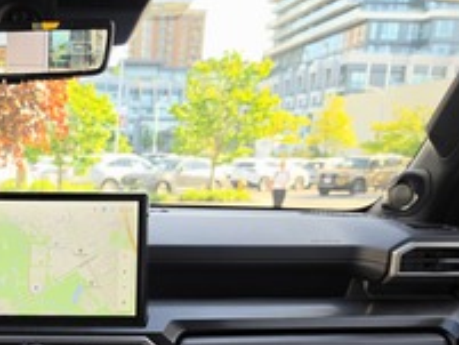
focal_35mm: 48
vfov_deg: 28.6
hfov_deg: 36.5
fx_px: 637
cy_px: 335
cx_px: 23
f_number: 1.4
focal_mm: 6.5
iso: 20
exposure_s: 1/180
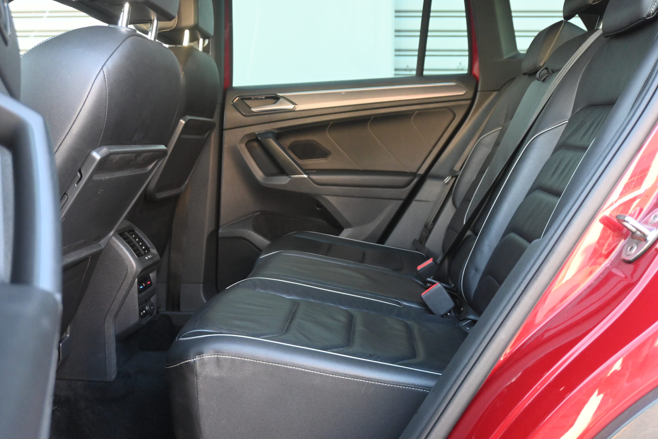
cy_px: 215
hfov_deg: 51.0
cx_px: 335
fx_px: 690
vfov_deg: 35.3
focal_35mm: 38
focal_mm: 24.5
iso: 2800
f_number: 4.2
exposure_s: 1/125
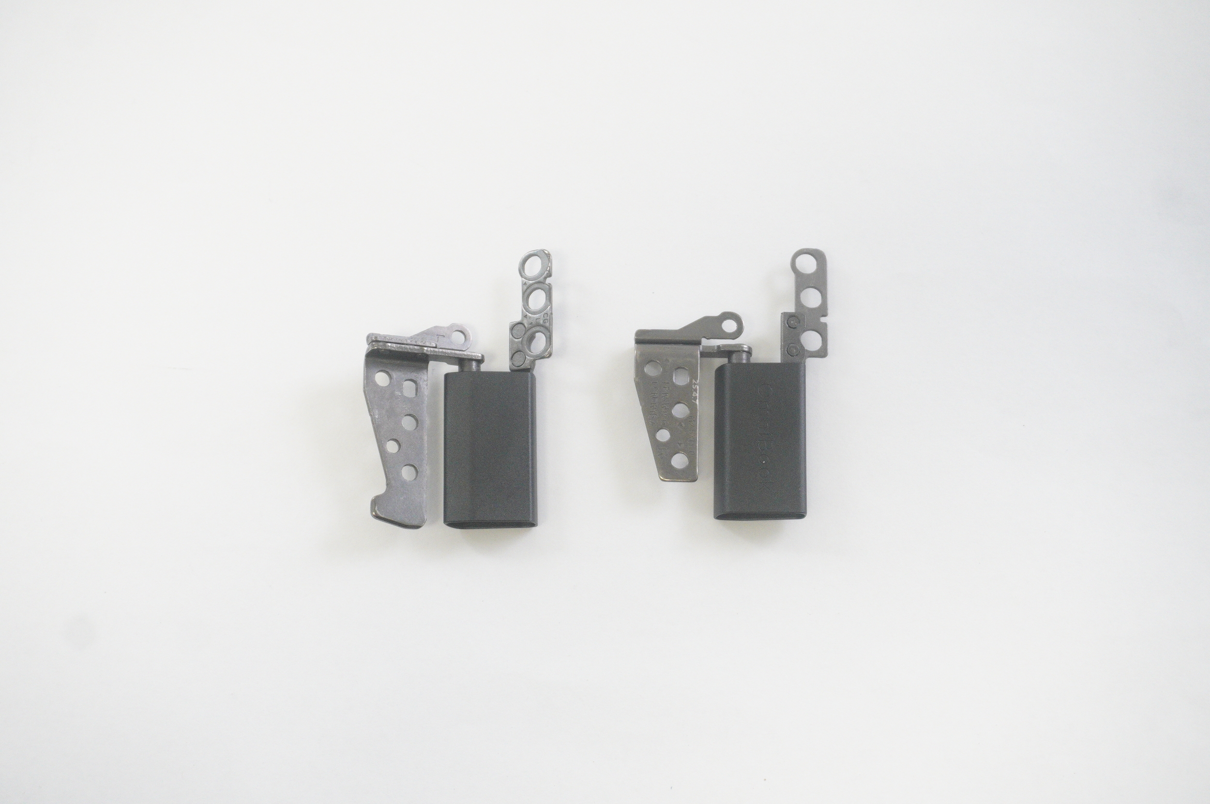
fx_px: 1561
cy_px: 402
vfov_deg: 28.9
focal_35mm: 46
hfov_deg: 42.4
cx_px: 605
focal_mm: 31
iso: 2500
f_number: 5.6
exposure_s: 1/100
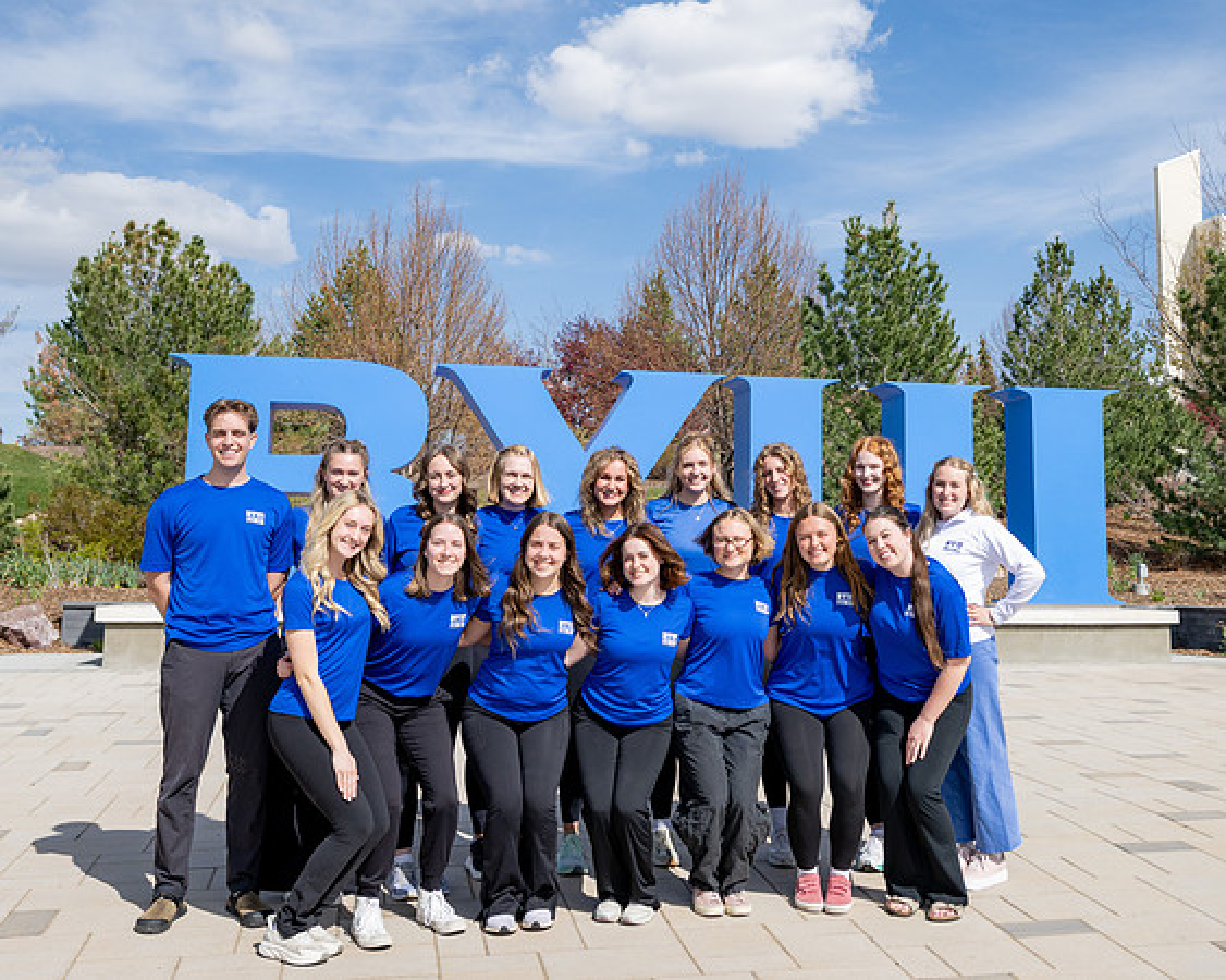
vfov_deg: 38.1
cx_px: 729
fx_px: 1410
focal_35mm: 39
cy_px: 373
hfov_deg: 46.8
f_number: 4
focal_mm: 27.5
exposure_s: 1/3200
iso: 250
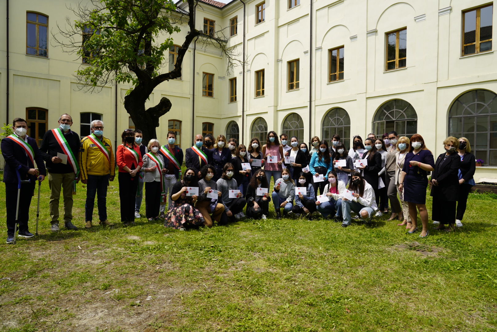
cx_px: 248
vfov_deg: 53.2
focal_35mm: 24
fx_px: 332
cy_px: 166
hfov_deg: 73.7
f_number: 5
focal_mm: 24
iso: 100
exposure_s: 1/500
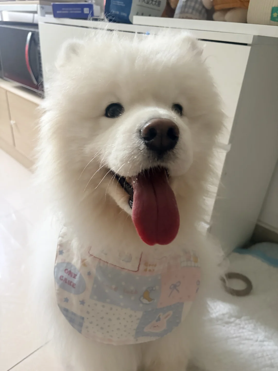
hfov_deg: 53.1
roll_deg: -3.9
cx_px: 139
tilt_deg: -28.0
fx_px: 278
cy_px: 186
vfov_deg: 67.3
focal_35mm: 26
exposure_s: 1/60
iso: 400
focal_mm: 5.96
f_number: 1.6
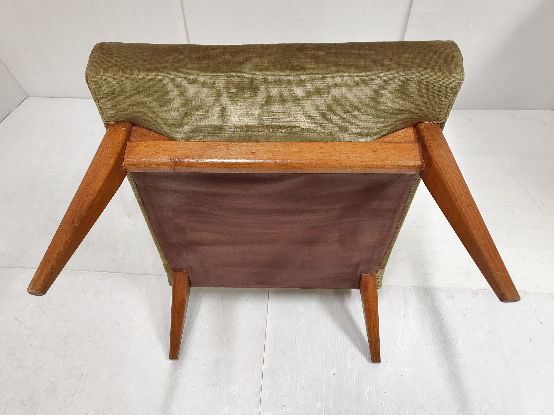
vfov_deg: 53.1
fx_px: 416
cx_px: 277
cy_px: 208
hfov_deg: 67.3
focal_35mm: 26
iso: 200
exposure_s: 1/50
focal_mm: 4.25
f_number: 1.8
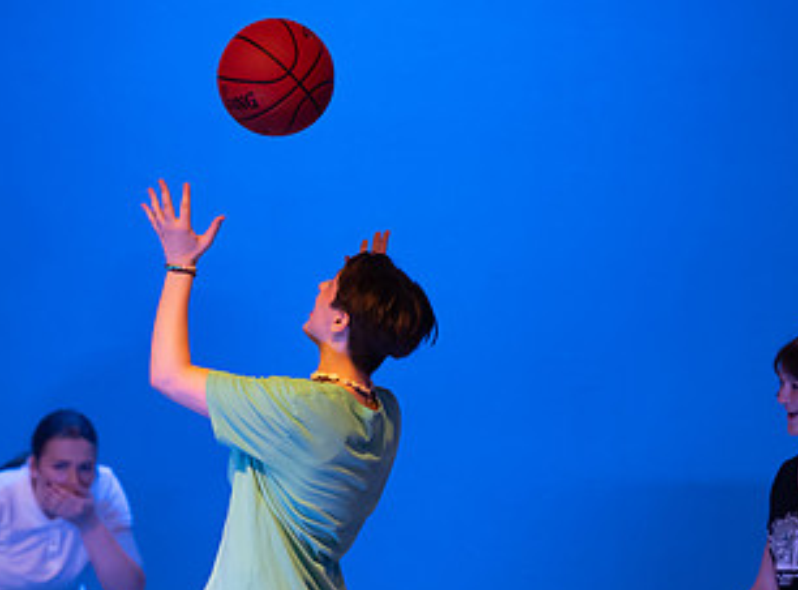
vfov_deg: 3.5
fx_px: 9606
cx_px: 245
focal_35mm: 419
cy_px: 352
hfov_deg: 4.8
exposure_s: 1/320
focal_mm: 160
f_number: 2.8
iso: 1800
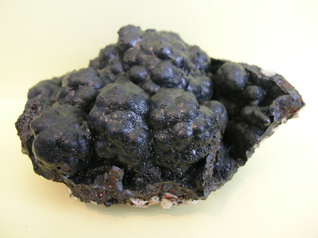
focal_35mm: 36
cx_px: 159
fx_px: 330
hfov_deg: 51.4
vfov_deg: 39.6
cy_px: 119
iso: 58
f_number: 2.7
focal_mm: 6
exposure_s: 1/3.9
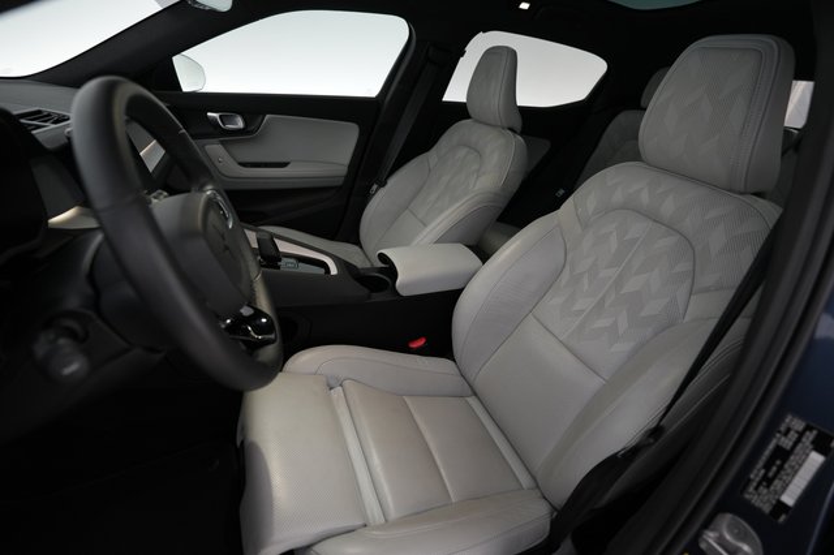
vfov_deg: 70.4
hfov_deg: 93.3
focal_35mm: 17
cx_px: 417
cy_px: 278
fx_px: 394
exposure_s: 1/30
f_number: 2.8
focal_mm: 17
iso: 800
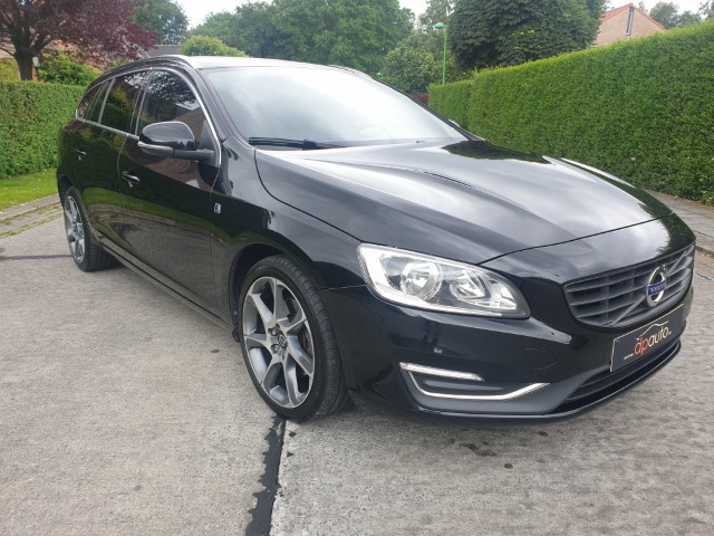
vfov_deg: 53.1
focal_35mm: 26
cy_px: 268
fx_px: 536
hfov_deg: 67.3
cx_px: 357
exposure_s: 1/166
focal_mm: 4.3
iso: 50
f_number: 2.4
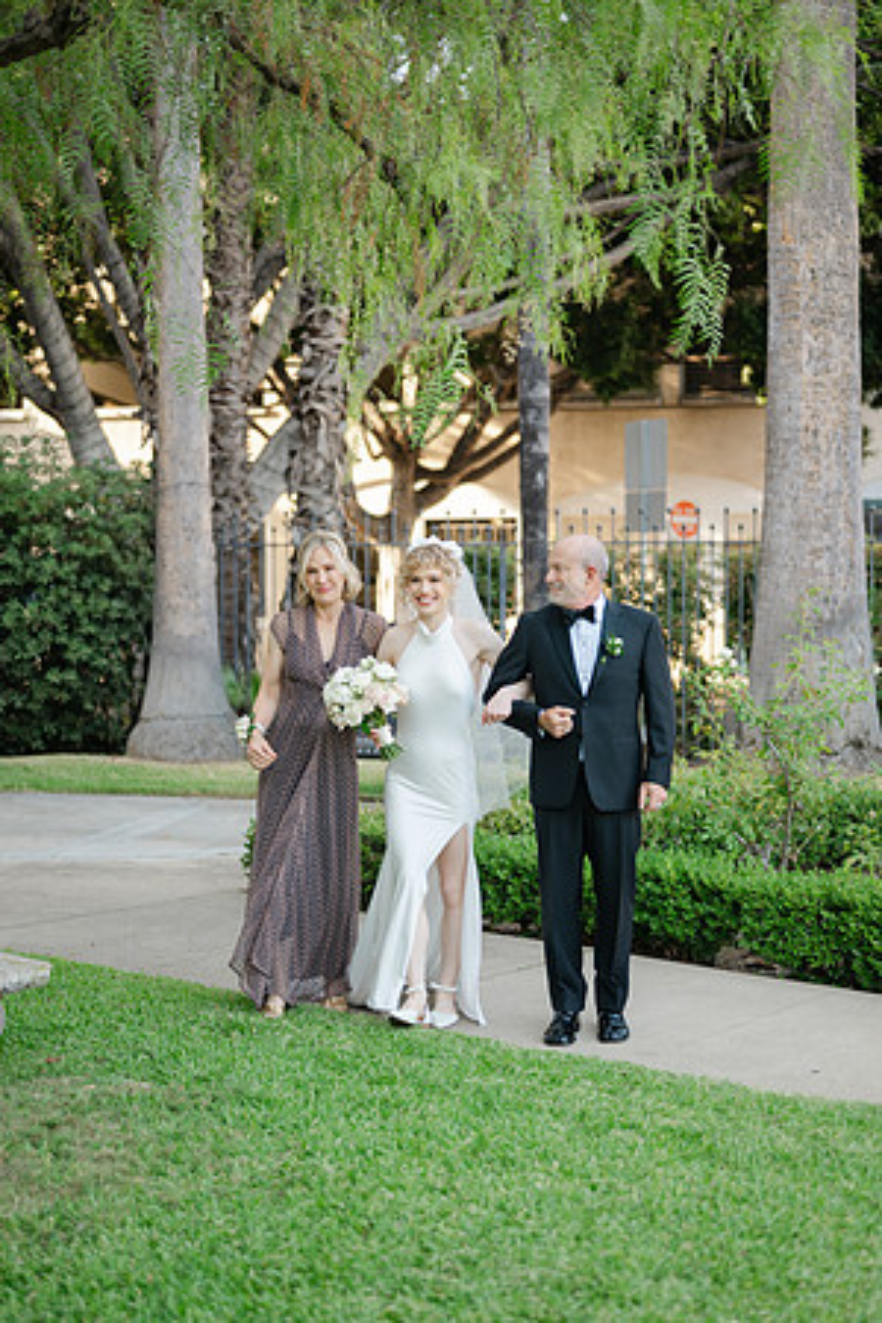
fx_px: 1837
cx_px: 441
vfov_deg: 39.6
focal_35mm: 50
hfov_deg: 27.0
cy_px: 662
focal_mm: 50
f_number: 1.8
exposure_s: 1/400
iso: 100
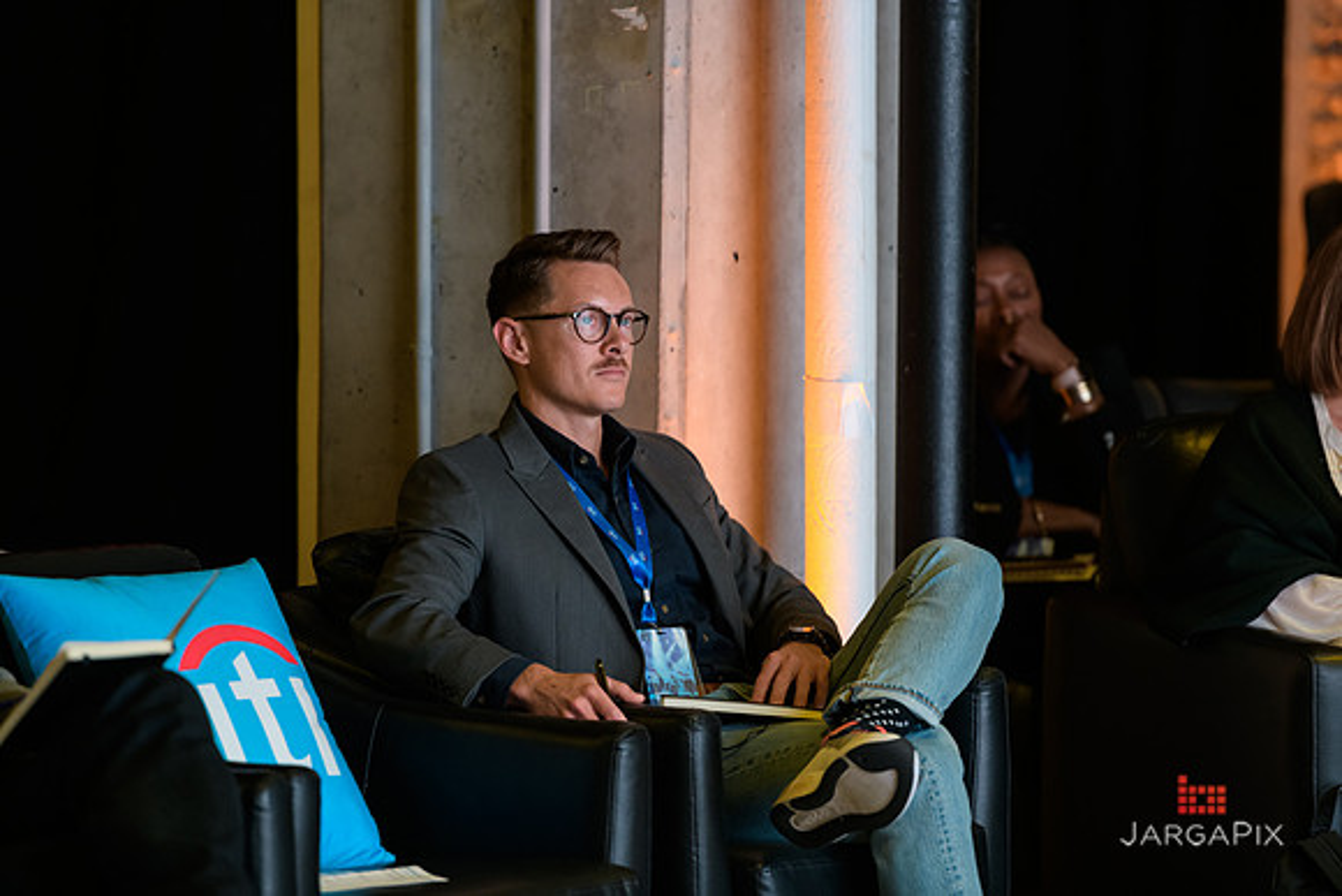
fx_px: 7457
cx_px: 671
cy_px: 448
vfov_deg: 6.9
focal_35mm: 200
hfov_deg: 10.3
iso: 1600
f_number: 3.2
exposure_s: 1/100
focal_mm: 200
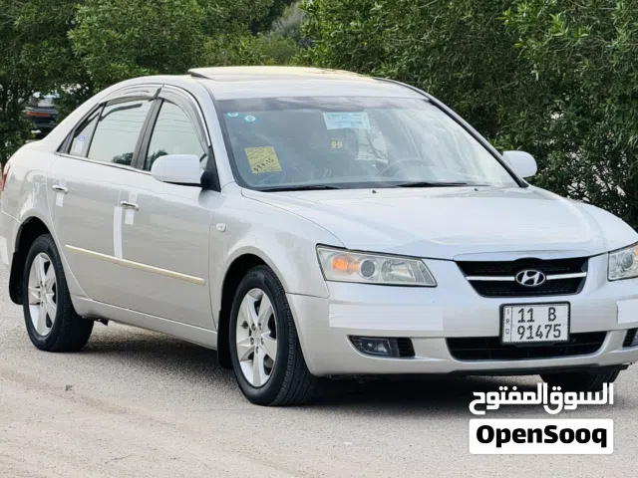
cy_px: 239
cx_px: 319
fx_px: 2212
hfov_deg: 16.4
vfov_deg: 12.3
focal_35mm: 120
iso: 50
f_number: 2.8
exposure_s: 1/241
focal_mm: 15.66
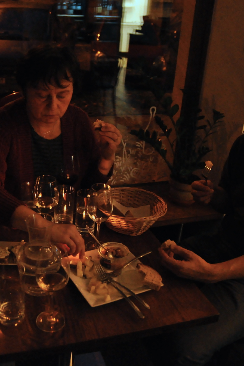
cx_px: 69
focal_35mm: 39
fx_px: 394
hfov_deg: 33.9
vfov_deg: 49.8
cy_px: 183
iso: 2500
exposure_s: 1/30
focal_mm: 17
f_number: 2.8
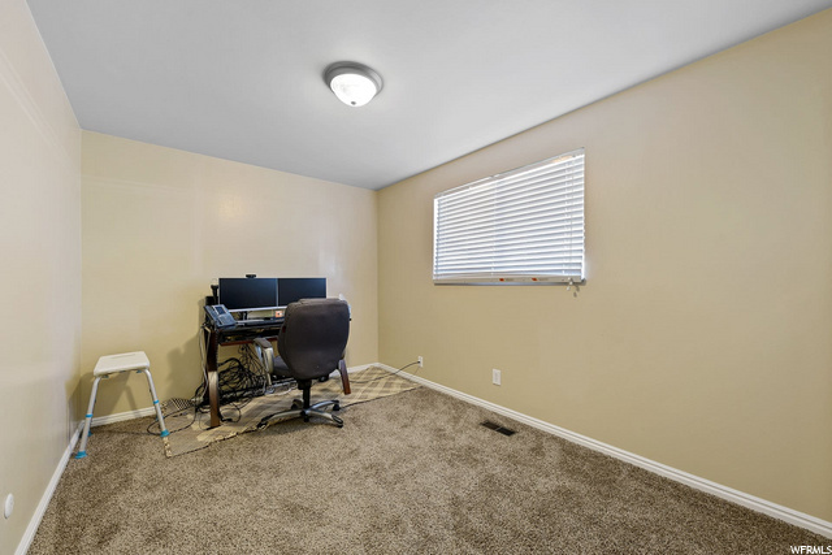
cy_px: 278
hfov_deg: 104.2
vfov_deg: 81.2
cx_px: 416
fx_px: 324
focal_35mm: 14
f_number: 8
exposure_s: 1.3
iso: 100
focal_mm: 14
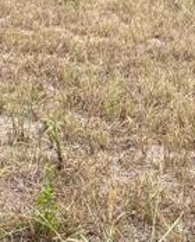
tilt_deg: +1.7
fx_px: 1071
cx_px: -185
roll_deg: -0.3
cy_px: -252
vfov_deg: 11.5
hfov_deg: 9.7
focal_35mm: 149
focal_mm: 5.96
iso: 64
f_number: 1.6
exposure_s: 1/3125
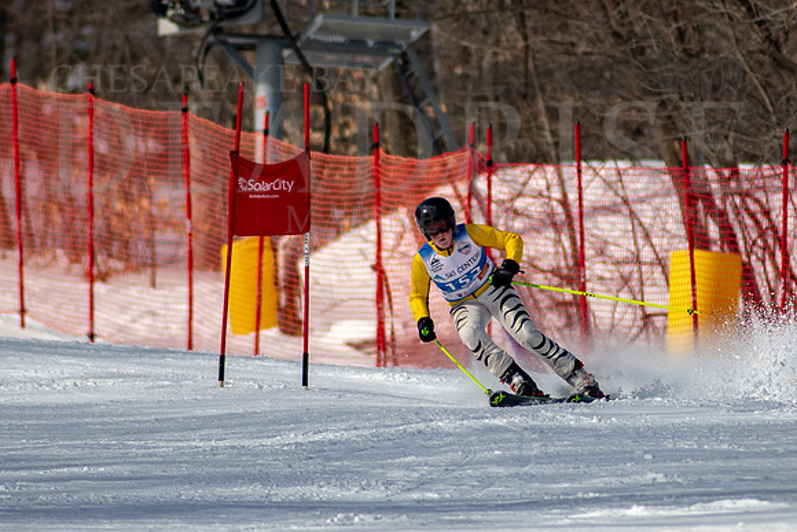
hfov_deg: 2.2
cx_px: 513
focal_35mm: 923
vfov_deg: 1.5
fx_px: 20442
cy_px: 297
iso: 100
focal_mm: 300
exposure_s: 1/6400
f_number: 2.8
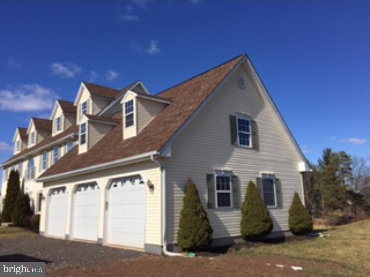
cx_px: 185
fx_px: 310
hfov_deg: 61.7
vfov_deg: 48.2
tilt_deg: +11.5
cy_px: 138
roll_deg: +1.3
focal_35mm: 29
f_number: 2.2
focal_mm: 4.15
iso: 32
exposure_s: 1/3597
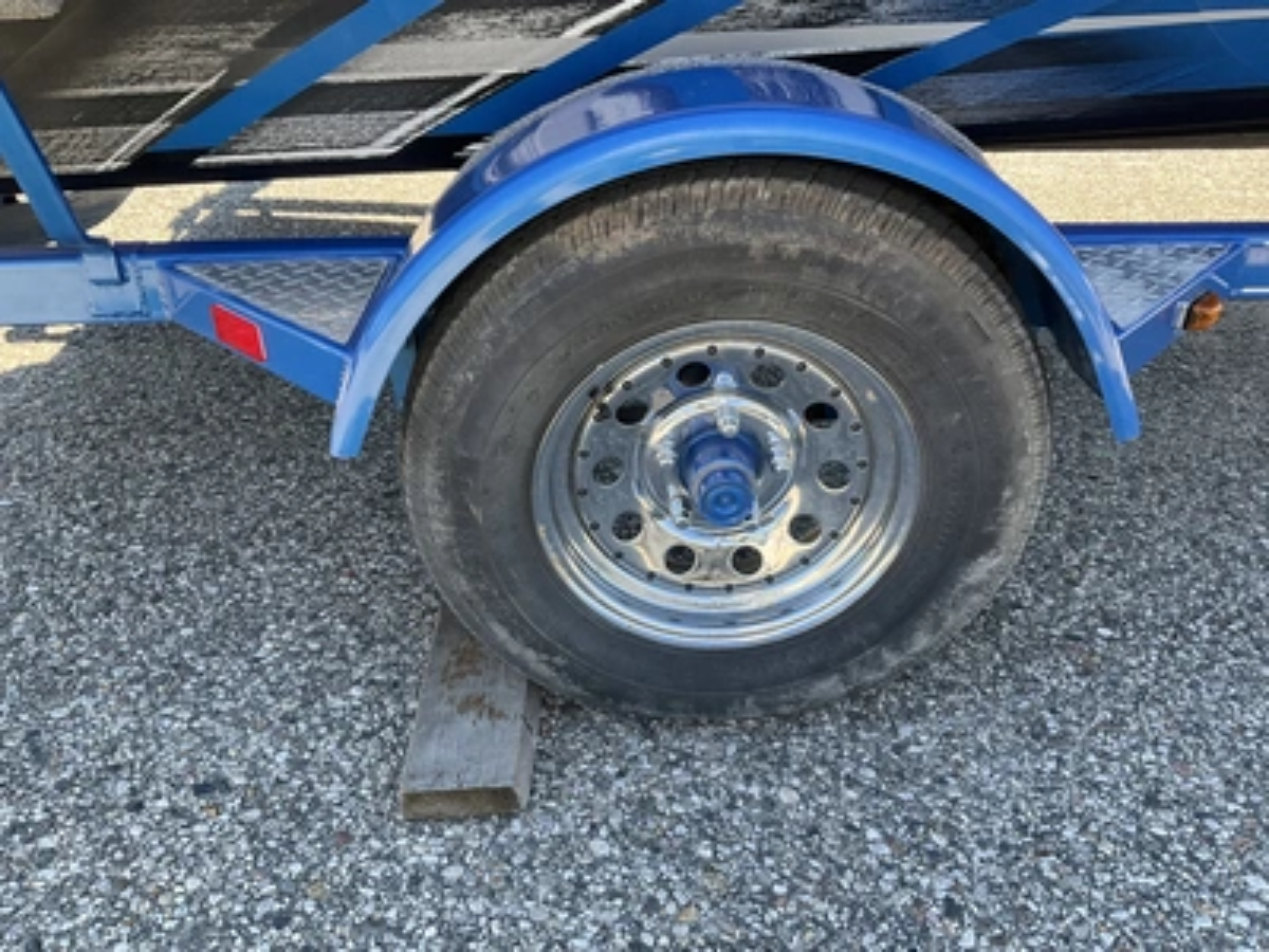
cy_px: 476
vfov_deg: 48.2
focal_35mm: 29
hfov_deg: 61.7
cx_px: 634
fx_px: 1063
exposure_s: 1/172
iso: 32
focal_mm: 3
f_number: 1.8
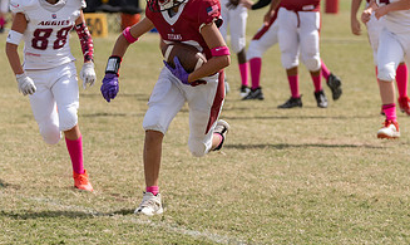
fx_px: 3641
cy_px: 86
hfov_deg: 6.4
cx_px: 170
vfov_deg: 3.8
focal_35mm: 330
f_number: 3.2
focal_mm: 123
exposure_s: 1/2000
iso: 125
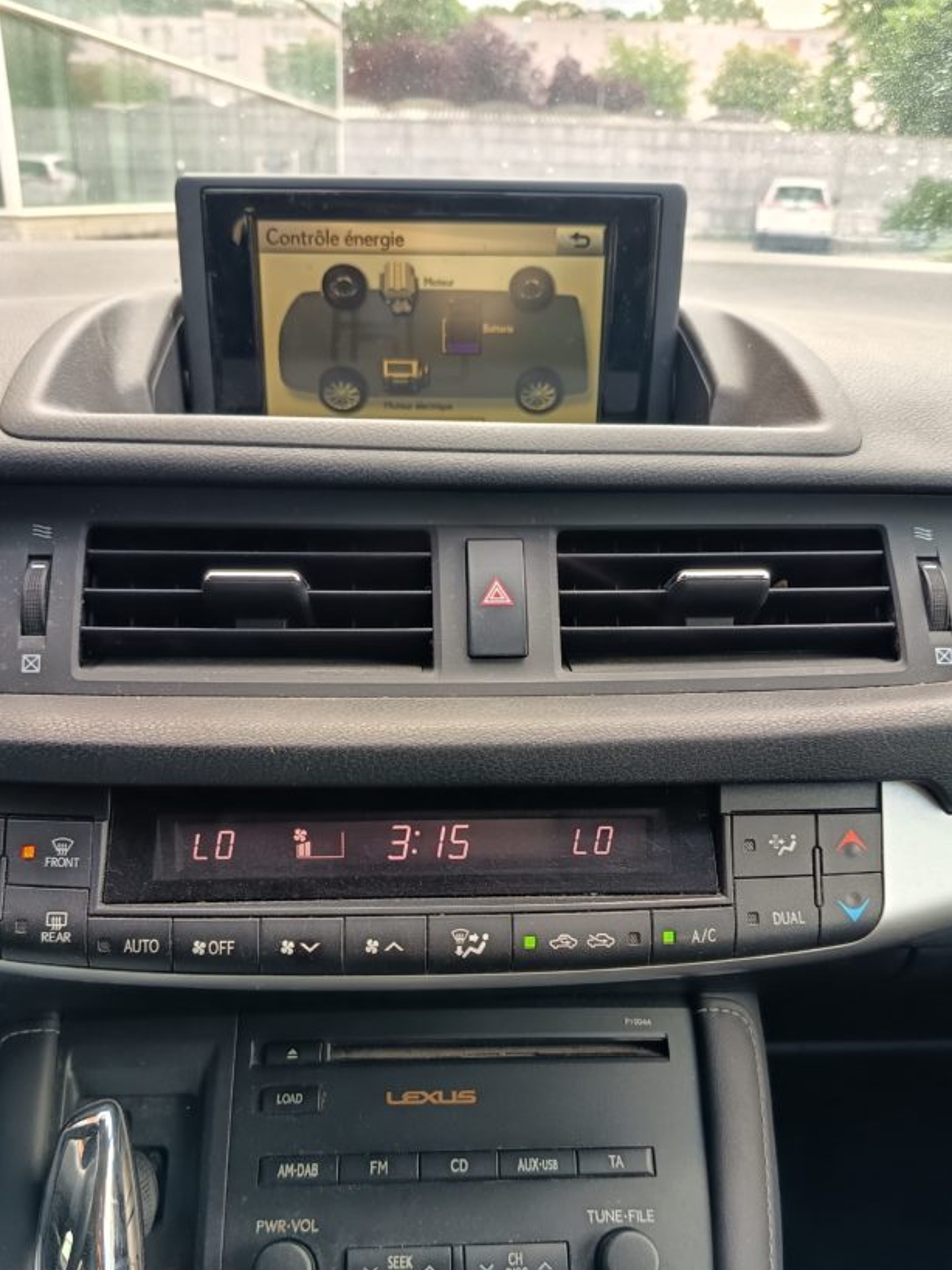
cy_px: 771
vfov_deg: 59.4
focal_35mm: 30
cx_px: 484
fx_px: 1100
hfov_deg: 46.8
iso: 176
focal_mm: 5.27
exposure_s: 1/50
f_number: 1.7
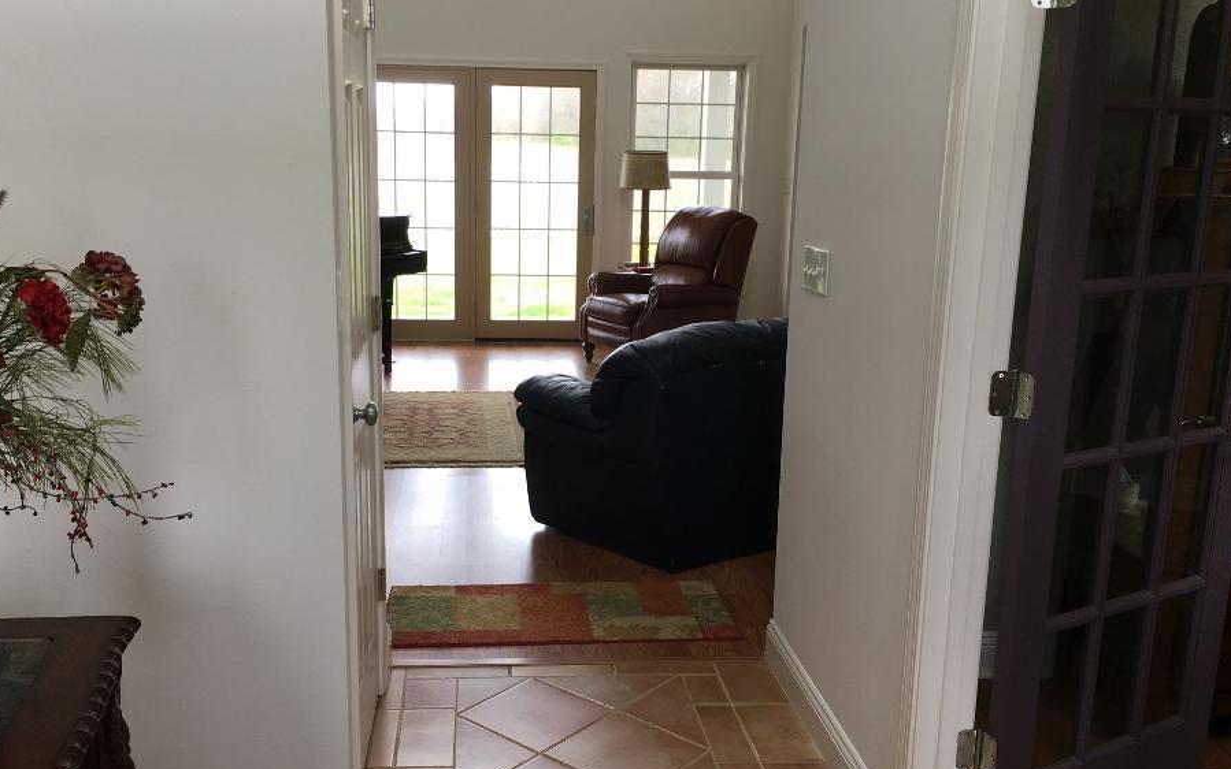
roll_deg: -1.4
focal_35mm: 35
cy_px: 415
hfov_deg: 55.3
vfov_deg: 36.3
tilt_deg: -11.6
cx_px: 582
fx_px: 1174
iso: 25
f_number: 2.2
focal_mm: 4.15
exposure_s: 1/60
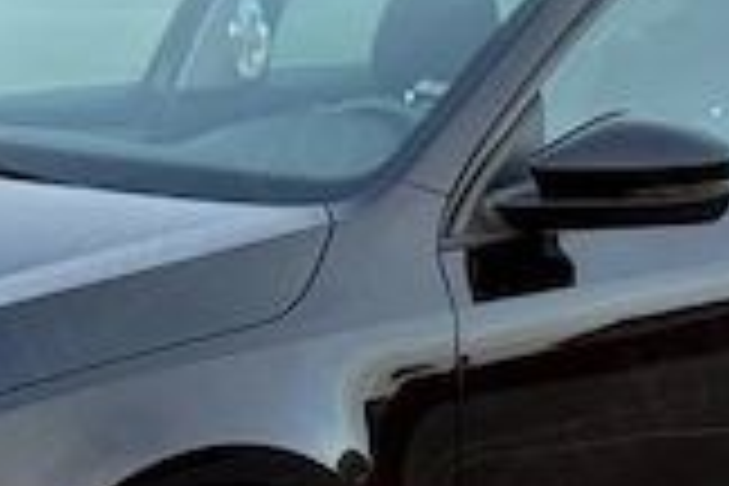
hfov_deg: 11.1
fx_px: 3746
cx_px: 252
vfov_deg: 7.4
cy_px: 338
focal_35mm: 185
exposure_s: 1/493
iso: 64
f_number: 1.78
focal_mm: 6.76
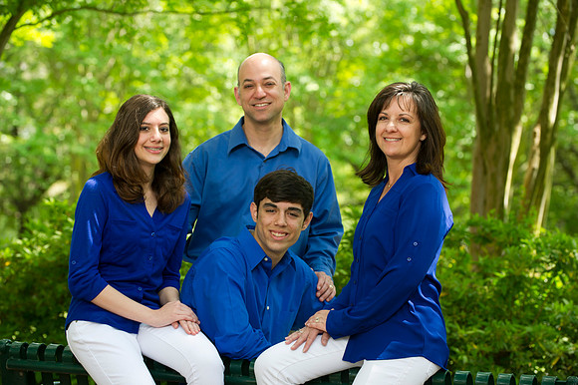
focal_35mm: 110
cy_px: 192
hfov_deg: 18.6
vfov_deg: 12.4
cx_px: 289
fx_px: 1765
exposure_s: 1/200
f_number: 4
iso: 320
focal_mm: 110
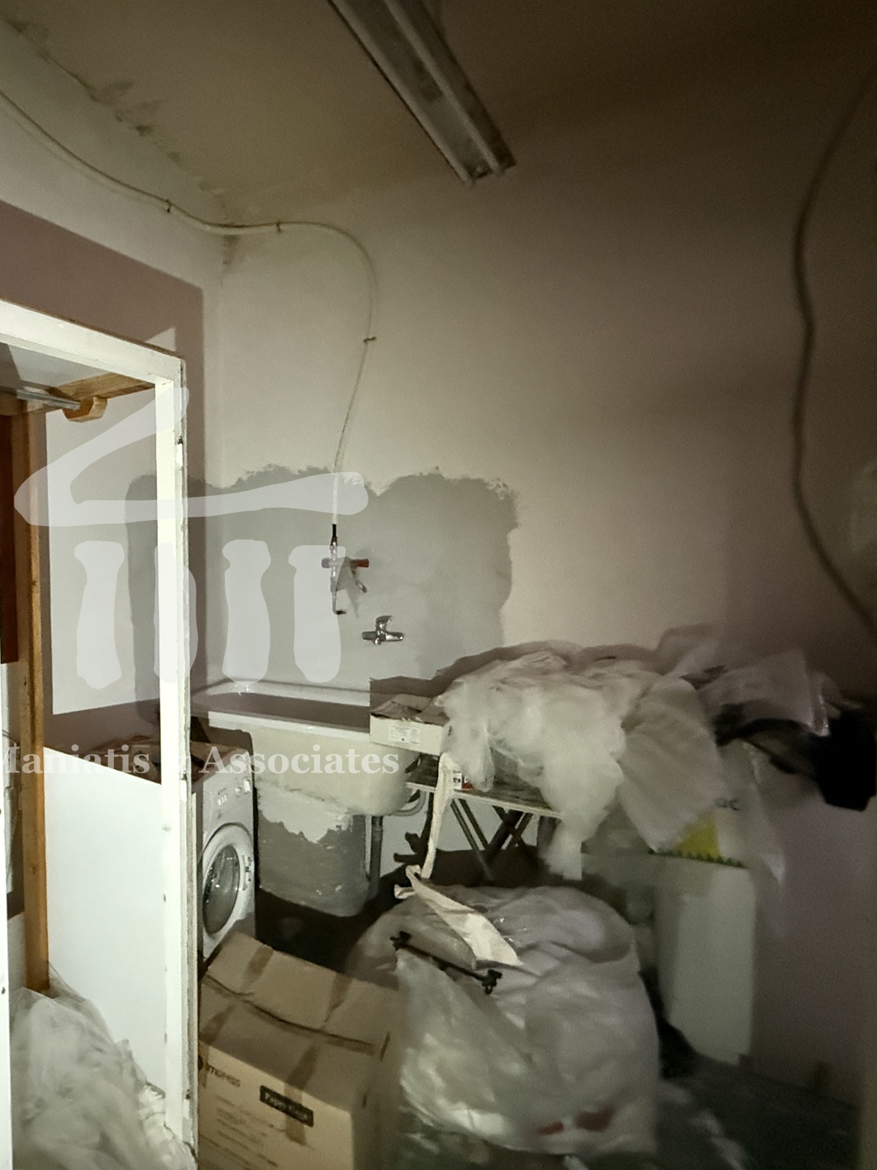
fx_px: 642
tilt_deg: -1.0
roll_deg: +1.0
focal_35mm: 19
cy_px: 581
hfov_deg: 63.4
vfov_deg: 84.7
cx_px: 189
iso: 1250
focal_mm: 2.22
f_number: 2.2
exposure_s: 1/60
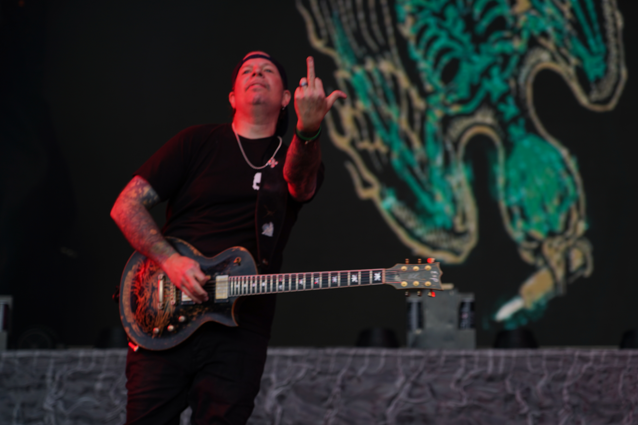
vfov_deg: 12.0
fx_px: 2020
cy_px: 198
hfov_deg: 17.9
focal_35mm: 114
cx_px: 324
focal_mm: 105
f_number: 4
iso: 100
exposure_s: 1/125
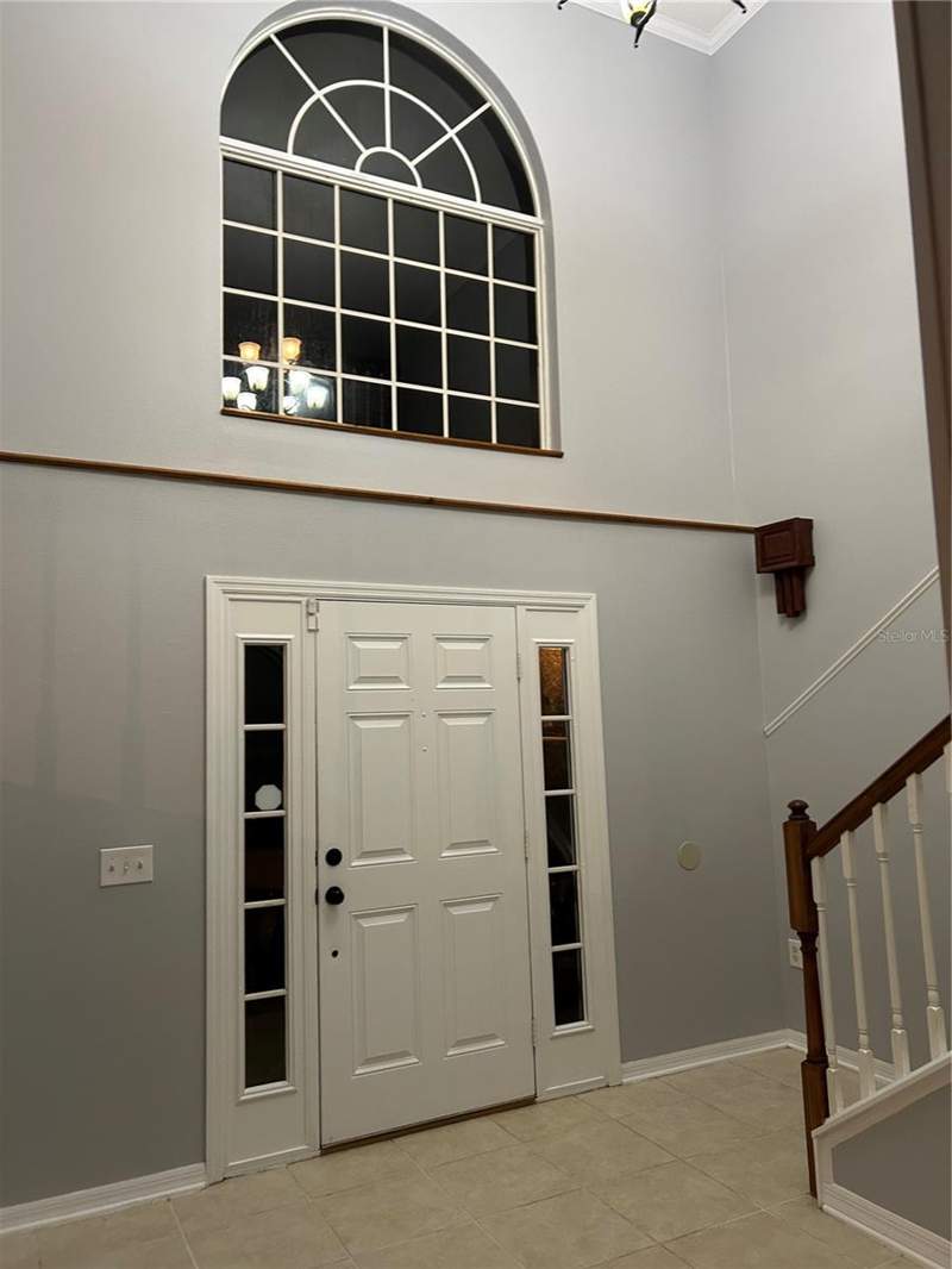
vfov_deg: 67.3
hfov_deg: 53.1
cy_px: 634
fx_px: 953
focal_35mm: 26
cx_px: 476
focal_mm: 5.7
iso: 200
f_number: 1.5
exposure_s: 1/60
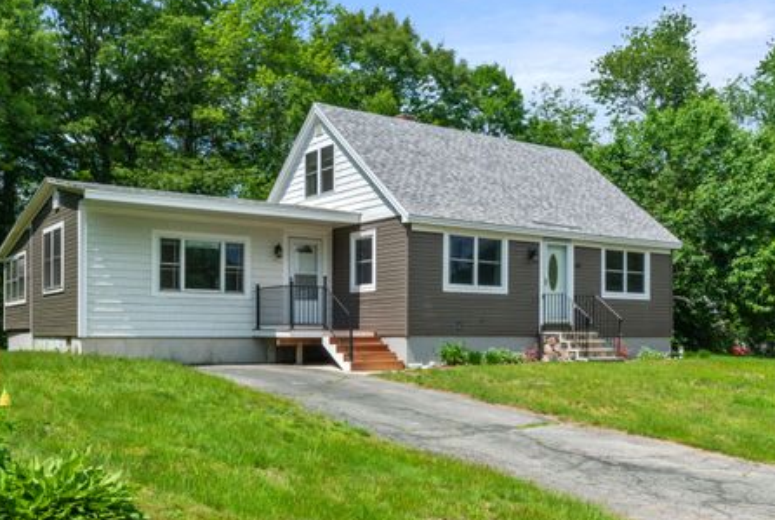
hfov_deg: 51.8
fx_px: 798
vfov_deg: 36.1
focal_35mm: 37
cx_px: 367
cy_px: 267
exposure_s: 1/80
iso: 200
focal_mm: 22
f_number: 20
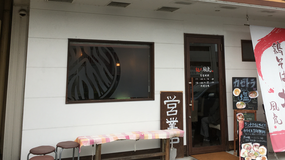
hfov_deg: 48.2
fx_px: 317
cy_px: 29
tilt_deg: +7.9
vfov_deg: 27.7
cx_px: 166
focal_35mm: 42
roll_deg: +0.3
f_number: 2.2
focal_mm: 4.15
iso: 25
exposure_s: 1/686
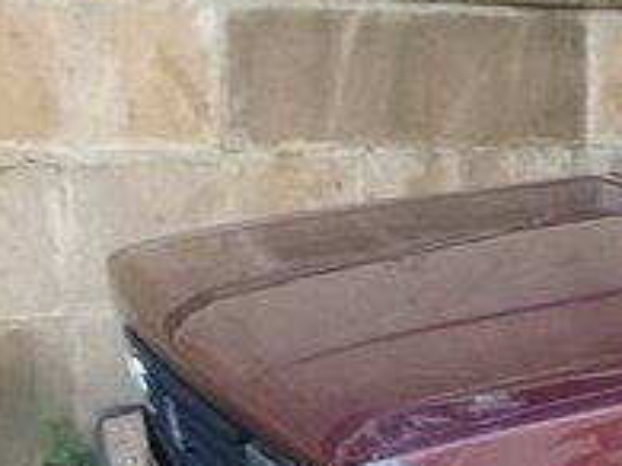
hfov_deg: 16.4
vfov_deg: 14.0
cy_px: 410
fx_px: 1886
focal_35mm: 105
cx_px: 1040
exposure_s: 1/33
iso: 64
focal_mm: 3.3
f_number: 2.2
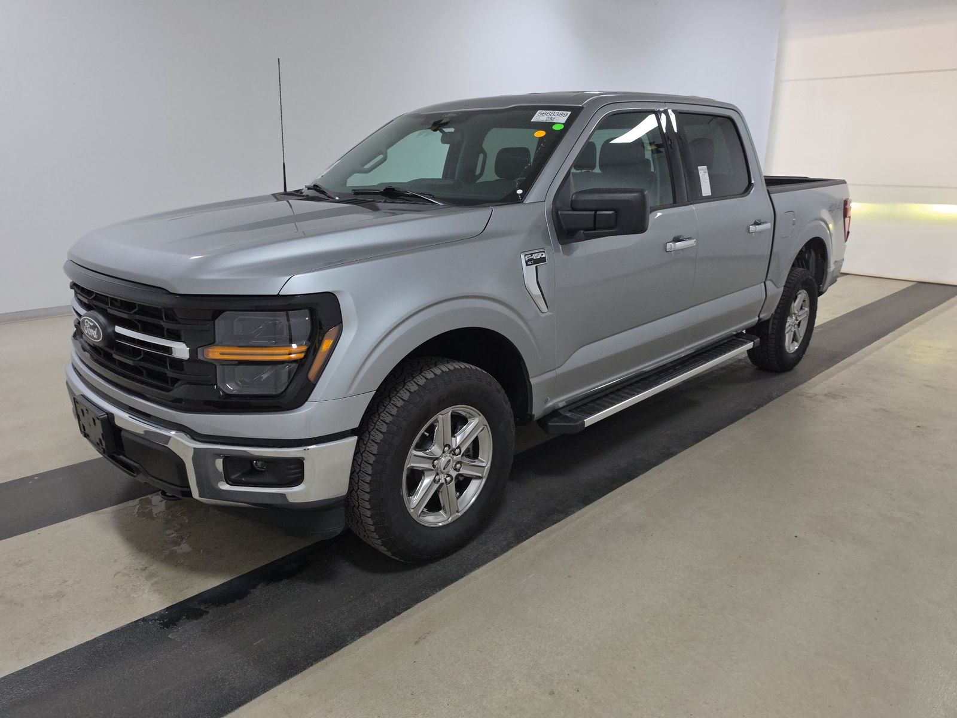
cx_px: 478
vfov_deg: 58.9
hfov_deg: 73.9
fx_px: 636
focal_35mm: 23
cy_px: 359
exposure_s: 1/100
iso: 302
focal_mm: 6.5
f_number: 1.4
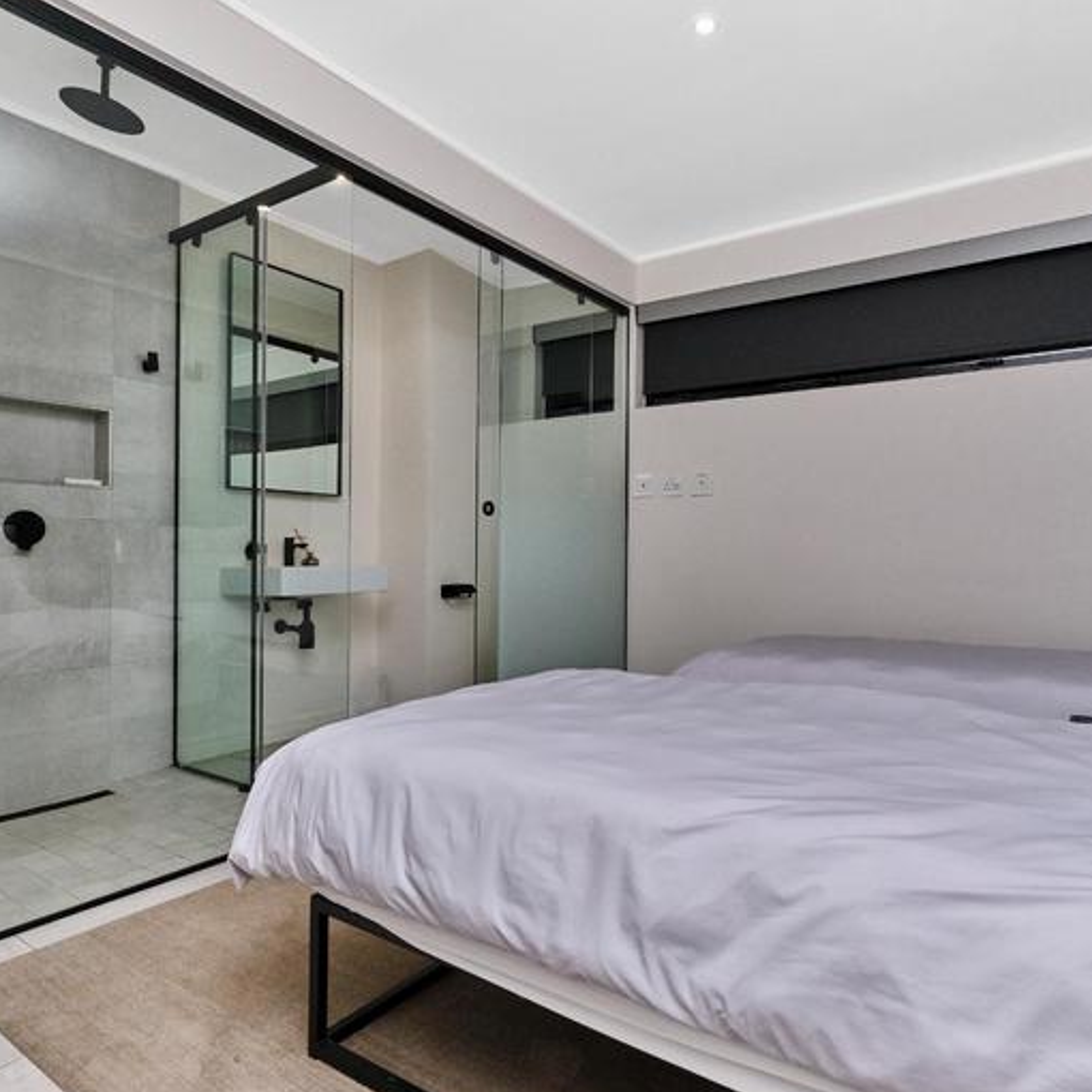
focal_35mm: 20
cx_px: 610
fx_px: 714
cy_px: 551
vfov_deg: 74.8
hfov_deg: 74.5
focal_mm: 10
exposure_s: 1/200
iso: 800
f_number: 8
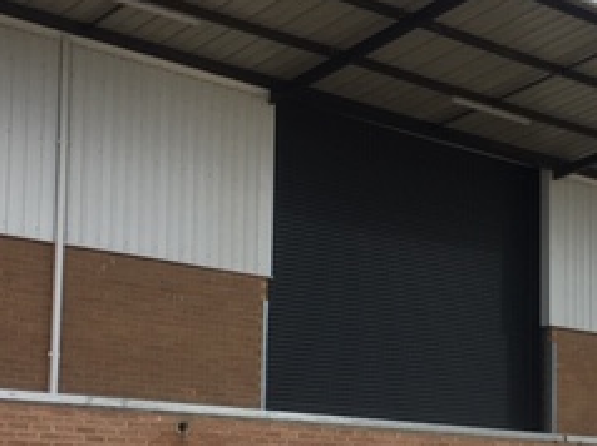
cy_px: 381
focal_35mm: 78
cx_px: 519
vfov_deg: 18.6
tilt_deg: +6.4
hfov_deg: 24.4
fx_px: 1344
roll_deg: +0.5
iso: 25
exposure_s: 1/1789
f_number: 2.2
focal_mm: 4.15
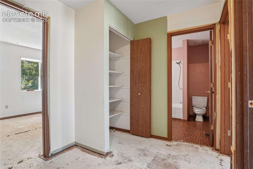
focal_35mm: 16
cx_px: 126
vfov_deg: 72.1
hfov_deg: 95.0
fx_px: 116
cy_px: 84
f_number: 8
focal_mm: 11
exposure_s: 1/8
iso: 500
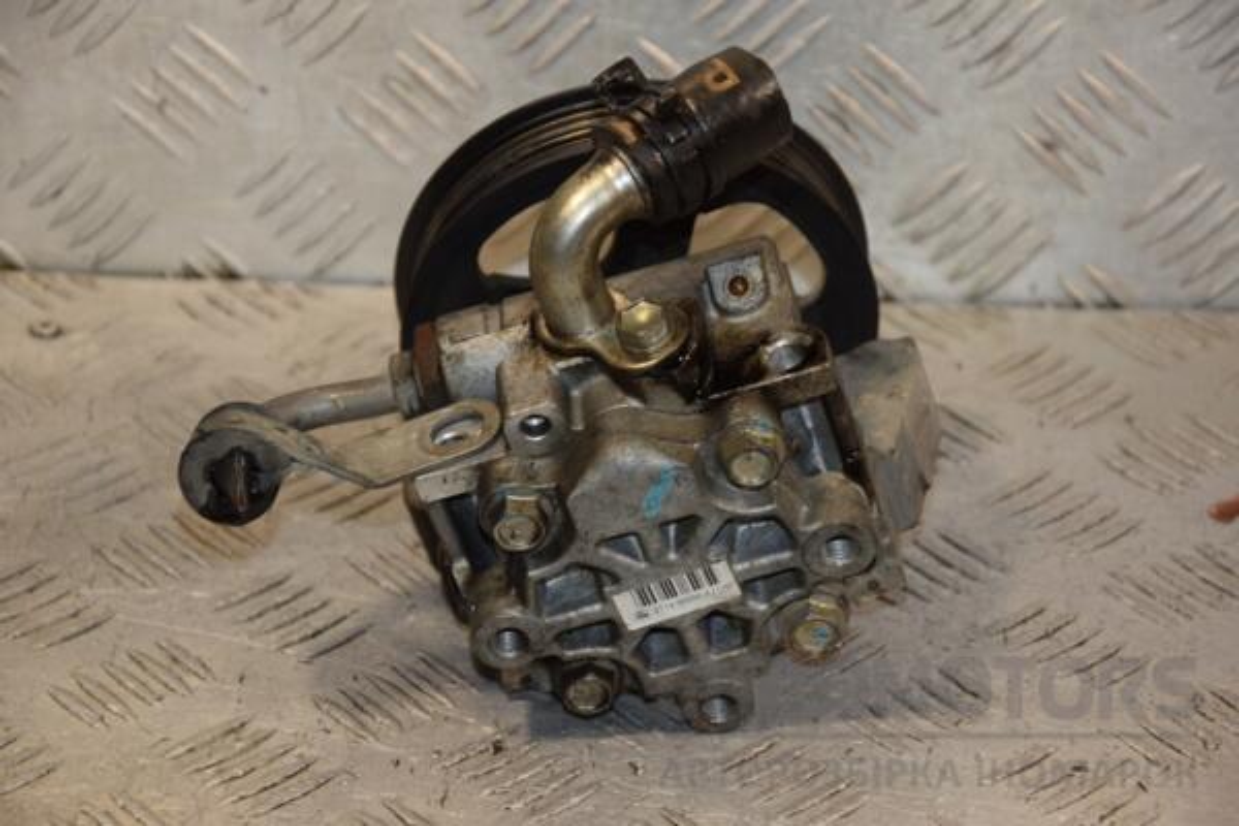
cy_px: 413
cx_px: 620
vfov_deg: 10.2
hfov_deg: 15.2
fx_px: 4646
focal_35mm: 135
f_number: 5.6
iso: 800
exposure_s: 1/200
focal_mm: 90
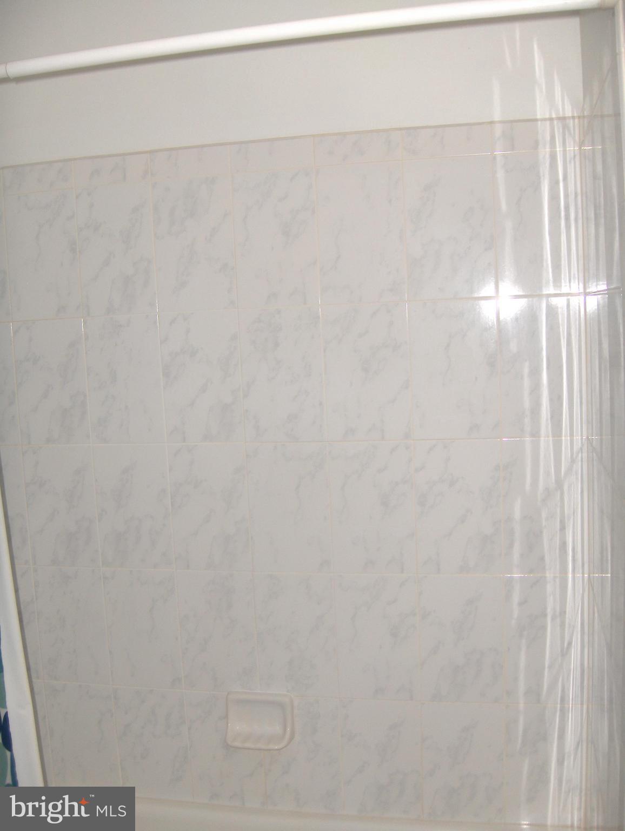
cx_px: 312
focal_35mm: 39
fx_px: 937
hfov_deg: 36.9
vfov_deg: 47.8
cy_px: 416
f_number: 2.8
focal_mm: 8
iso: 100
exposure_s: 1/60
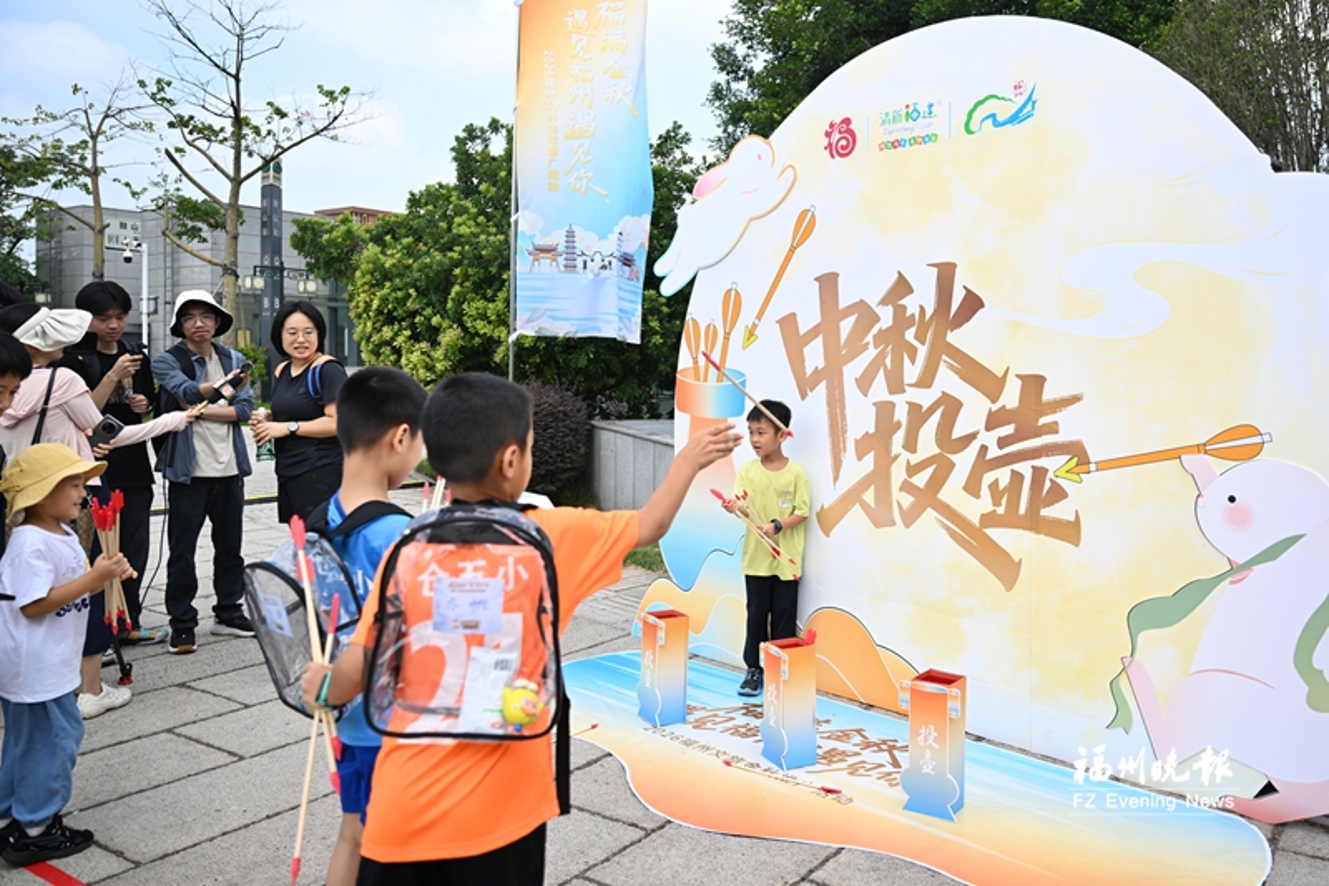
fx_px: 886
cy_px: 443
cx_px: 664
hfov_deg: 73.8
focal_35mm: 24
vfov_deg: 53.1
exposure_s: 1/1000
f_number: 2.8
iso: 125
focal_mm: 24
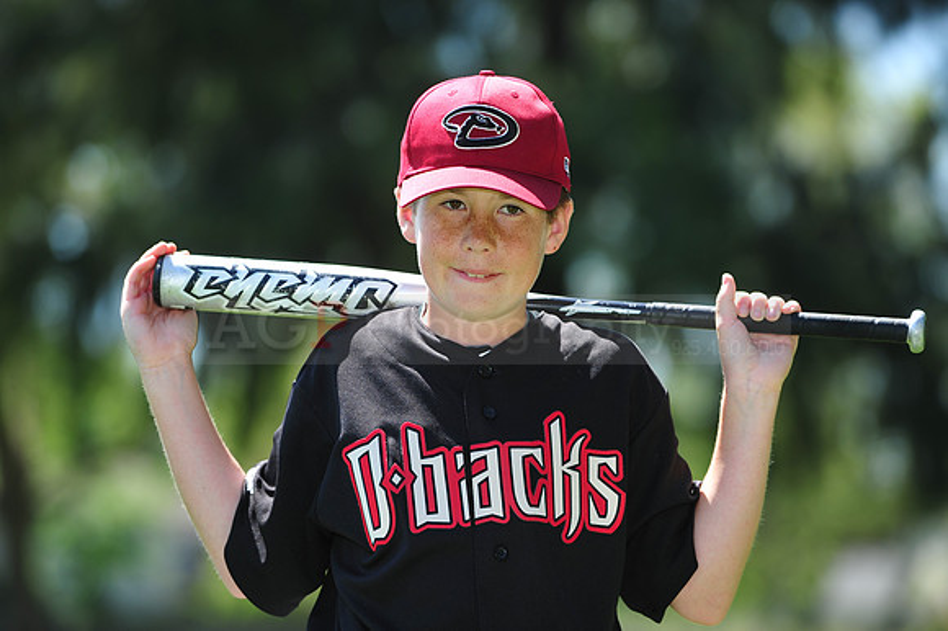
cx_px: 474
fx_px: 5263
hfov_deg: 10.3
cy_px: 316
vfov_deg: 6.9
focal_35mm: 200
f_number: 4.5
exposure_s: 1/500
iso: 200
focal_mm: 200
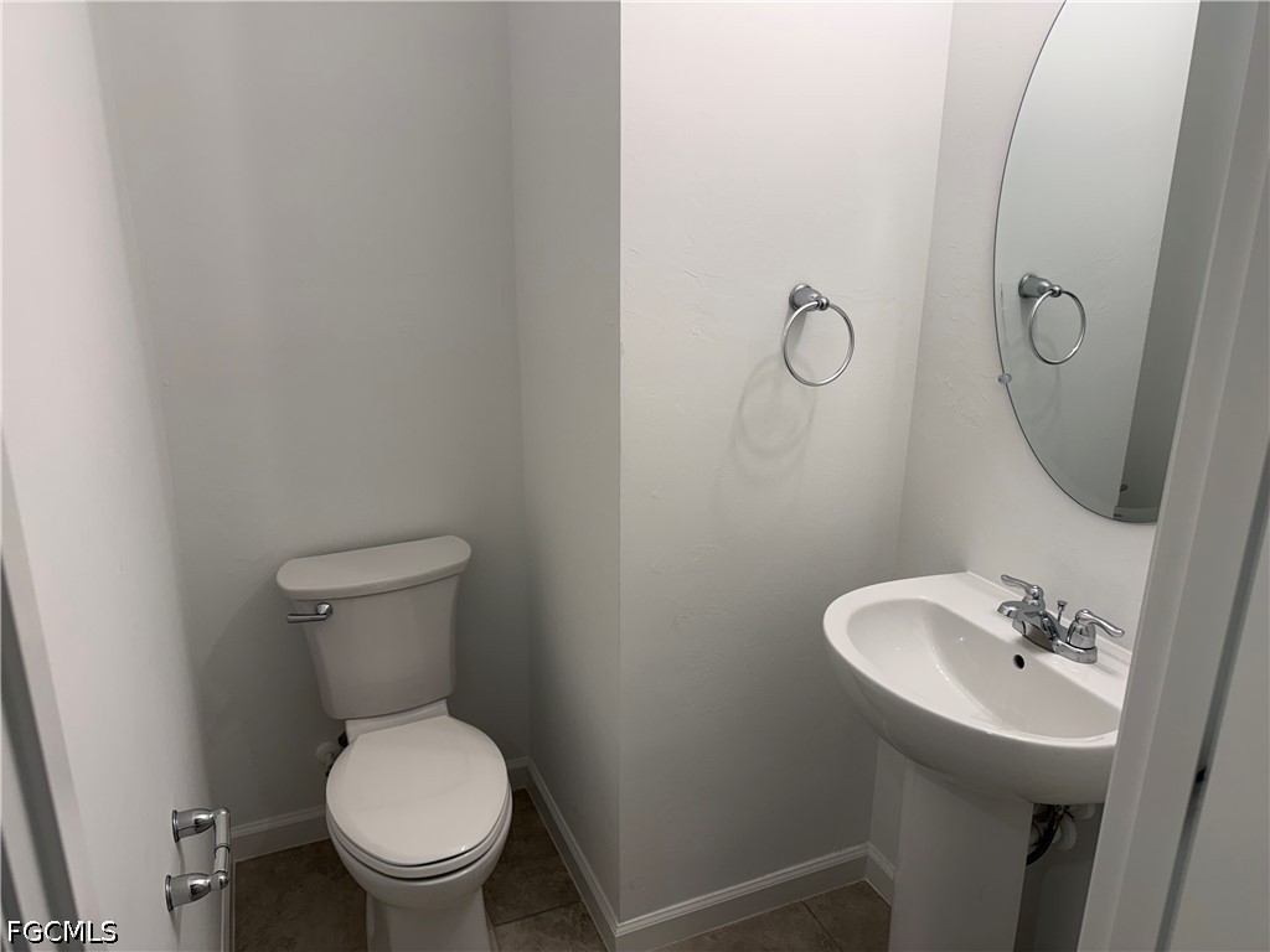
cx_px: 635
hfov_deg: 71.6
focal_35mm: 24
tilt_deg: -16.1
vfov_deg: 56.8
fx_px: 881
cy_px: 476
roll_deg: -0.1
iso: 50
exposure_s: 1/121
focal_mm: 6.76
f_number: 1.78
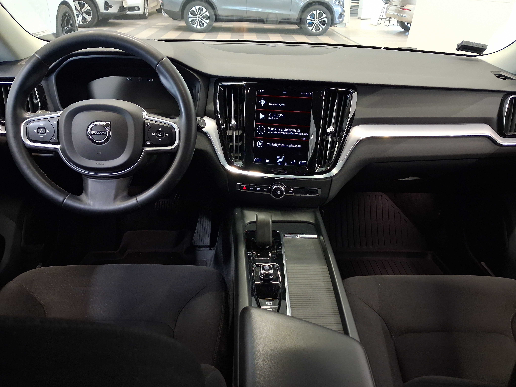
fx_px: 402
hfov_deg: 65.3
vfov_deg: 51.4
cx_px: 258
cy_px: 194
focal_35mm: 27
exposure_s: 1/50
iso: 500
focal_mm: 4
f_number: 1.8
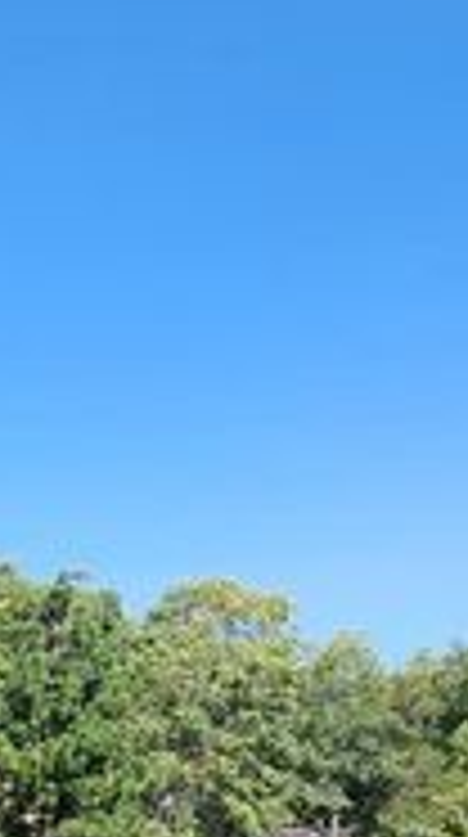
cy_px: 997
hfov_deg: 11.9
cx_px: -486
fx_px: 1995
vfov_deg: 22.0
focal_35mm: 90
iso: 20
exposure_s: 1/779
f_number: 1.8
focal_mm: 5.4
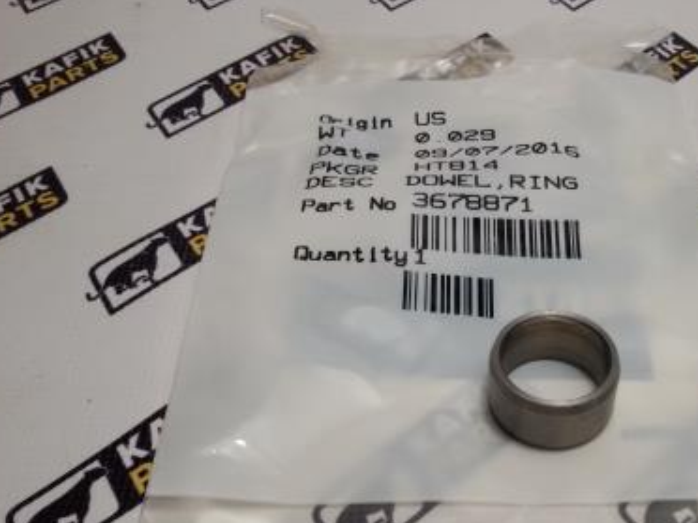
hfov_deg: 41.6
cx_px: 452
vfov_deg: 32.1
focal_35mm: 45
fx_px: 907
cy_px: 314
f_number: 2.4
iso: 64
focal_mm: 2.93
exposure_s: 1/100
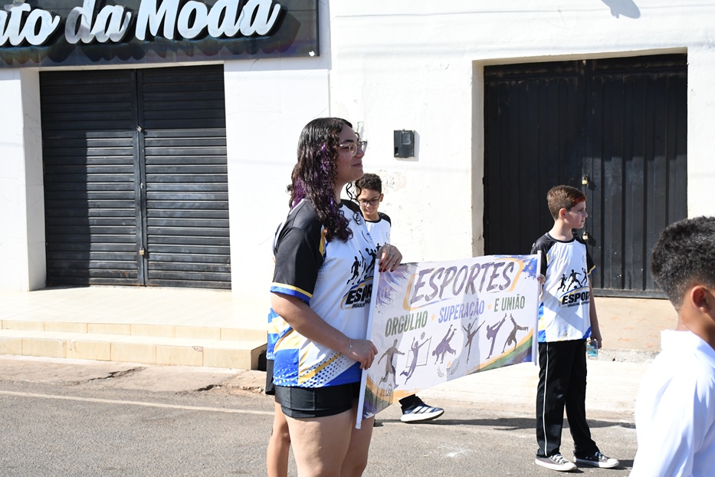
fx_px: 1112
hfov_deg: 35.6
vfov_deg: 24.2
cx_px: 378
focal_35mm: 56
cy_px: 235
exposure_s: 1/4000
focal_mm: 34
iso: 1000
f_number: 5
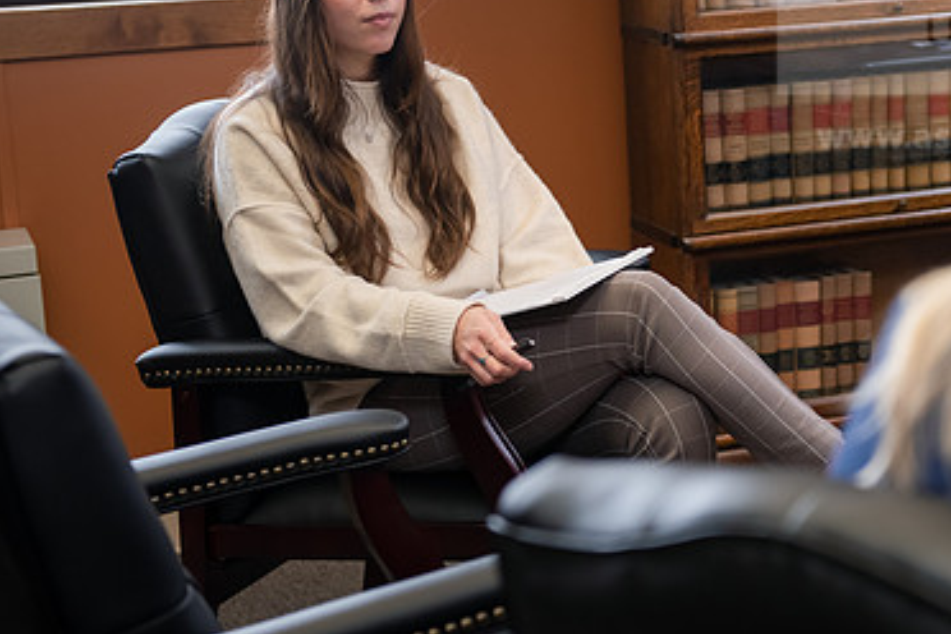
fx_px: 2140
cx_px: 700
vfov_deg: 16.8
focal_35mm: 81
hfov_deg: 24.8
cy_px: 190
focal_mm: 52
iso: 1000
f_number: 3.2
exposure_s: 1/160
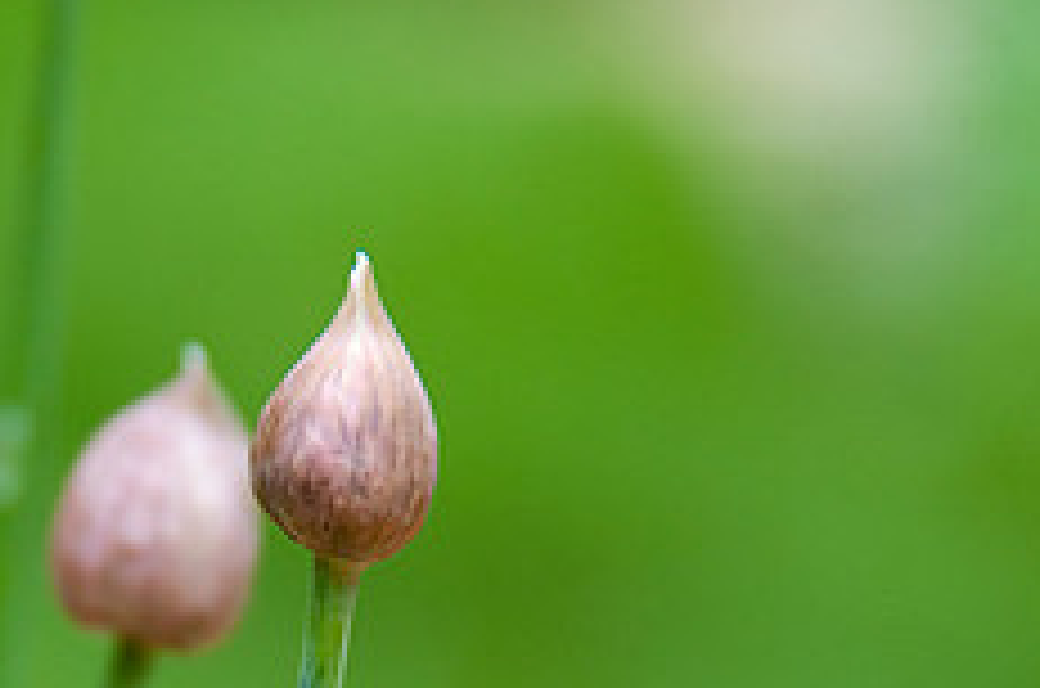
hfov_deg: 5.8
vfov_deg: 3.8
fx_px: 10328
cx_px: 351
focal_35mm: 358
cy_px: 803
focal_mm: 95
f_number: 5.3
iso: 200
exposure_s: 1/200
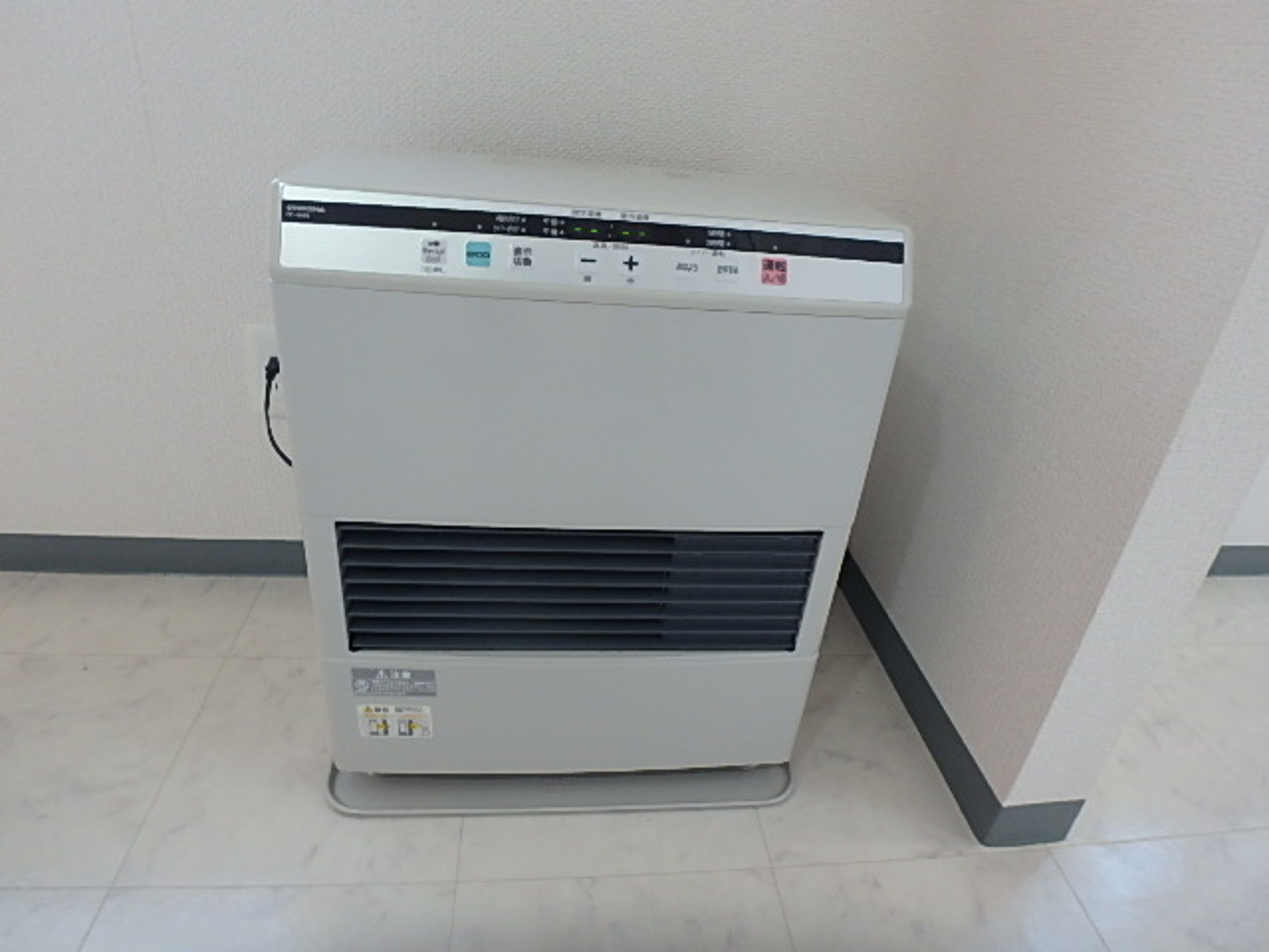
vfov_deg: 63.4
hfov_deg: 79.0
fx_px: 770
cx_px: 634
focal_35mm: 21
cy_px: 476
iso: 250
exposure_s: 1/30
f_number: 3.5
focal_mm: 3.7
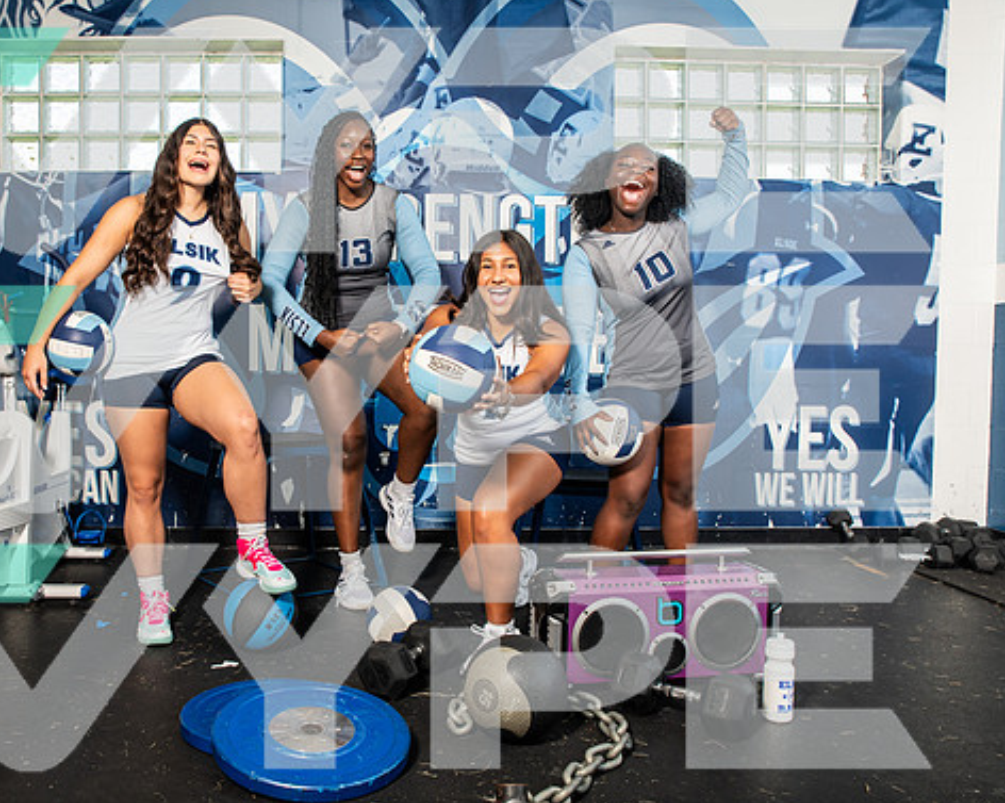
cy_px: 399
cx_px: 396
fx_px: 892
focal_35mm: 30
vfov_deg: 48.5
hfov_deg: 58.3
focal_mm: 26
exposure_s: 1/250
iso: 250
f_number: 7.1
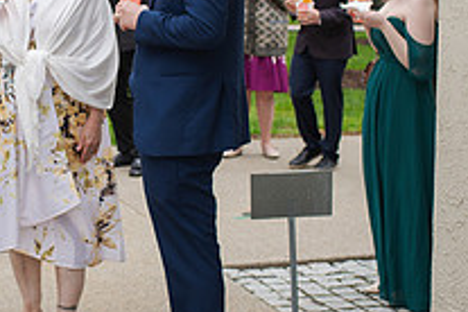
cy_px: 111
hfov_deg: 20.3
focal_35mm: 98
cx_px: 20
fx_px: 1274
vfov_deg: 13.9
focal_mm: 35
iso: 100
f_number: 3.2
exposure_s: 1/400
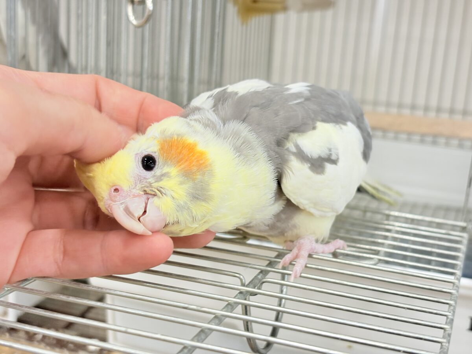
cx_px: 236
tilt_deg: -12.5
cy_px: 177
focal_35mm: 52
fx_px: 709
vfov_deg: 28.0
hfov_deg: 36.8
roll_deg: -3.0
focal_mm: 5.96
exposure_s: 1/50
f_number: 1.6
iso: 64
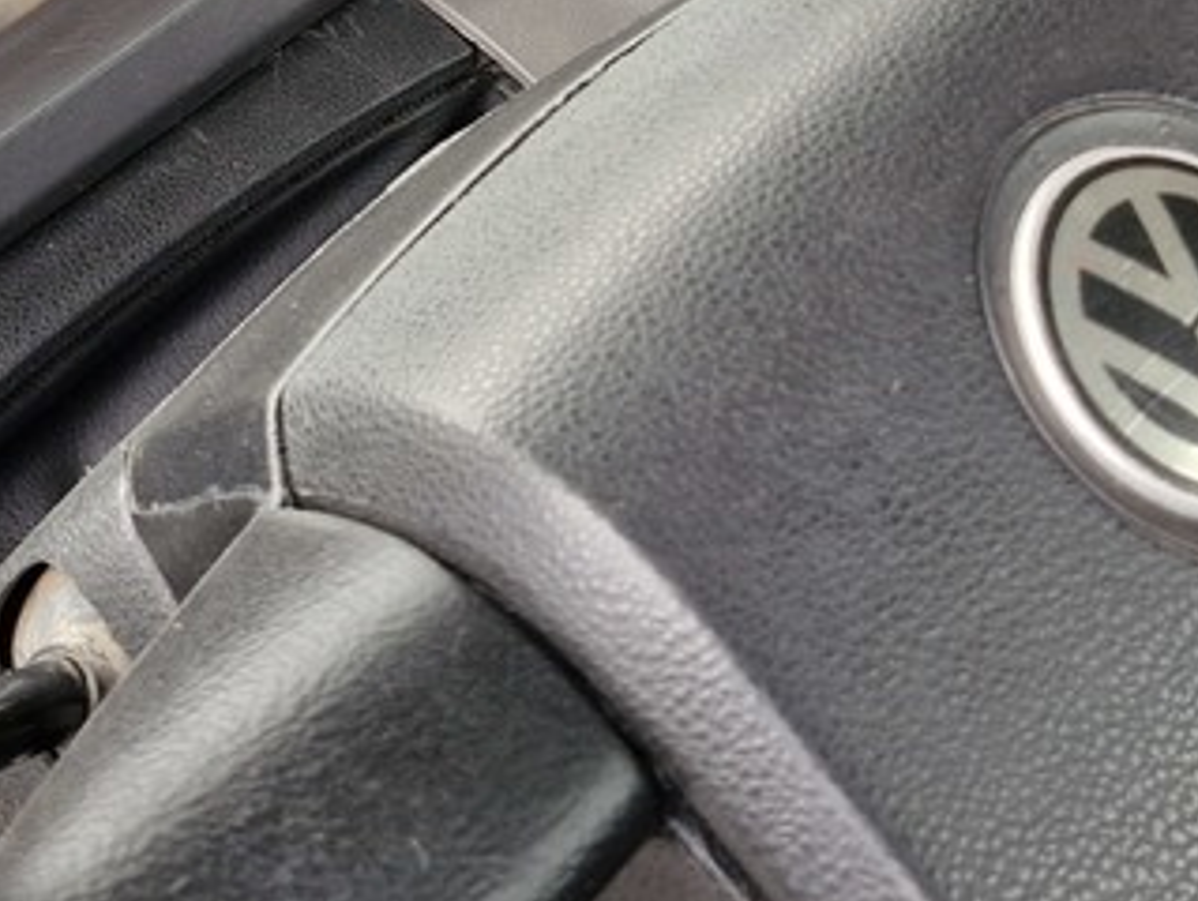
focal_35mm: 82
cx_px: 419
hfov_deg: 23.7
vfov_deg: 16.8
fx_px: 2841
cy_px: -345
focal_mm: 5.54
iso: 80
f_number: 1.8
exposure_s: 1/180
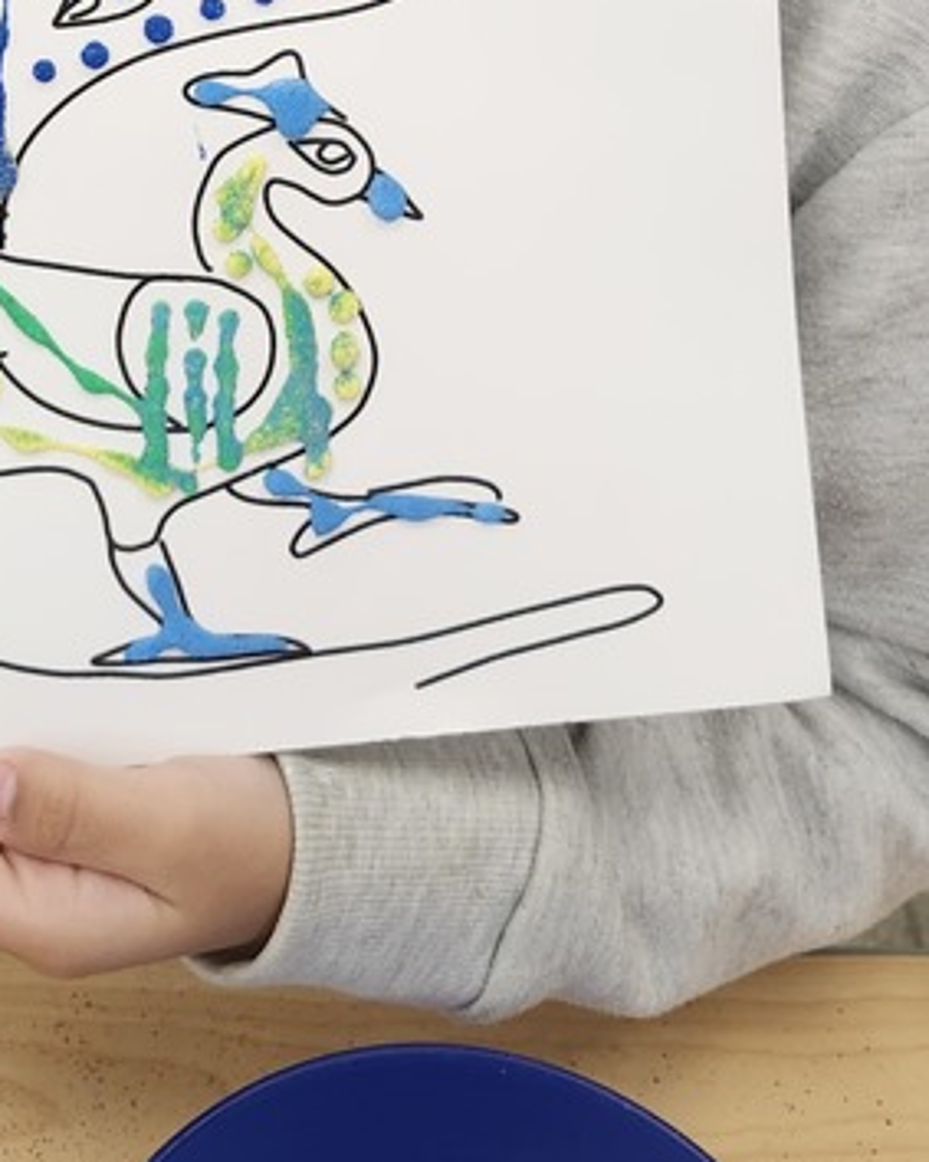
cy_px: -181
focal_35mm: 65
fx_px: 2235
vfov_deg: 26.4
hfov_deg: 23.3
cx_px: 279
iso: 160
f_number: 1.8
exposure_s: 1/120
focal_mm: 5.54
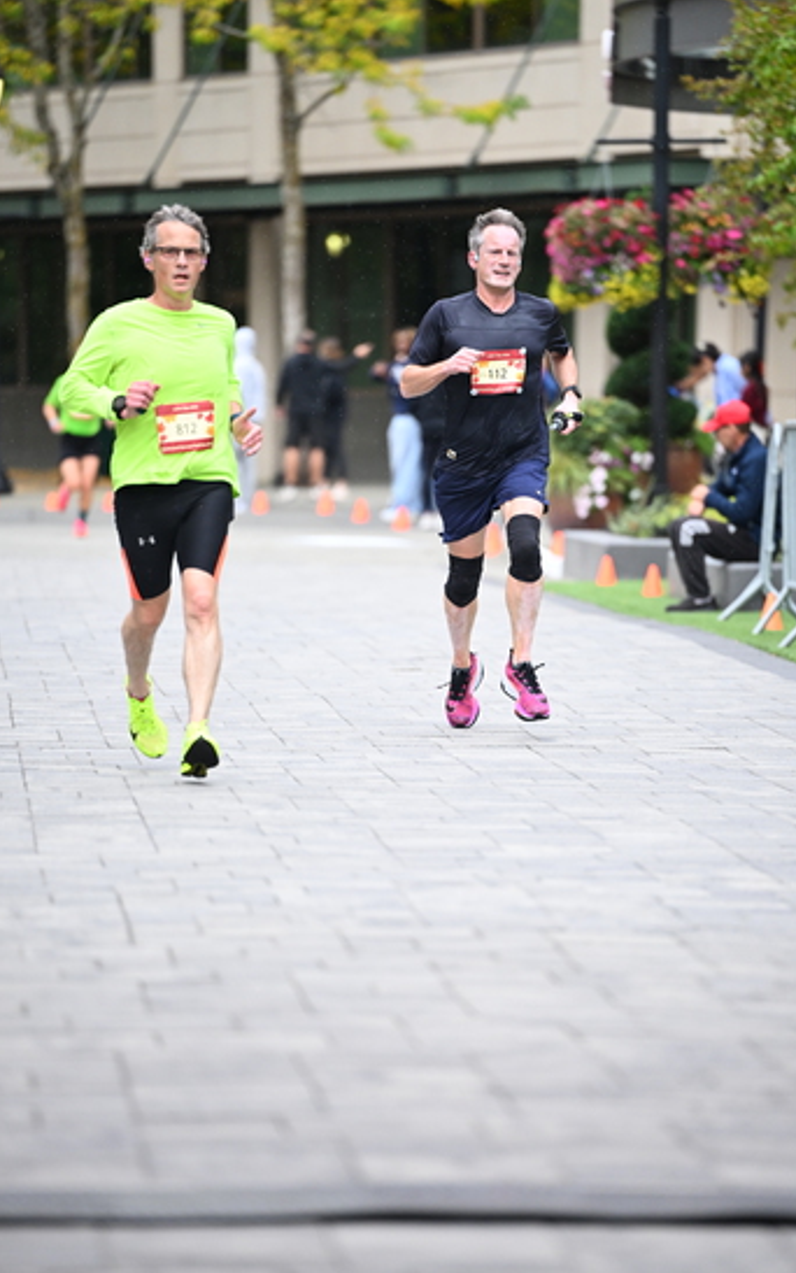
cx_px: 408
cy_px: 638
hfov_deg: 6.4
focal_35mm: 205
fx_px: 7114
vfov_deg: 10.2
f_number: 2.8
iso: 1250
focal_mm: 200
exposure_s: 1/1250
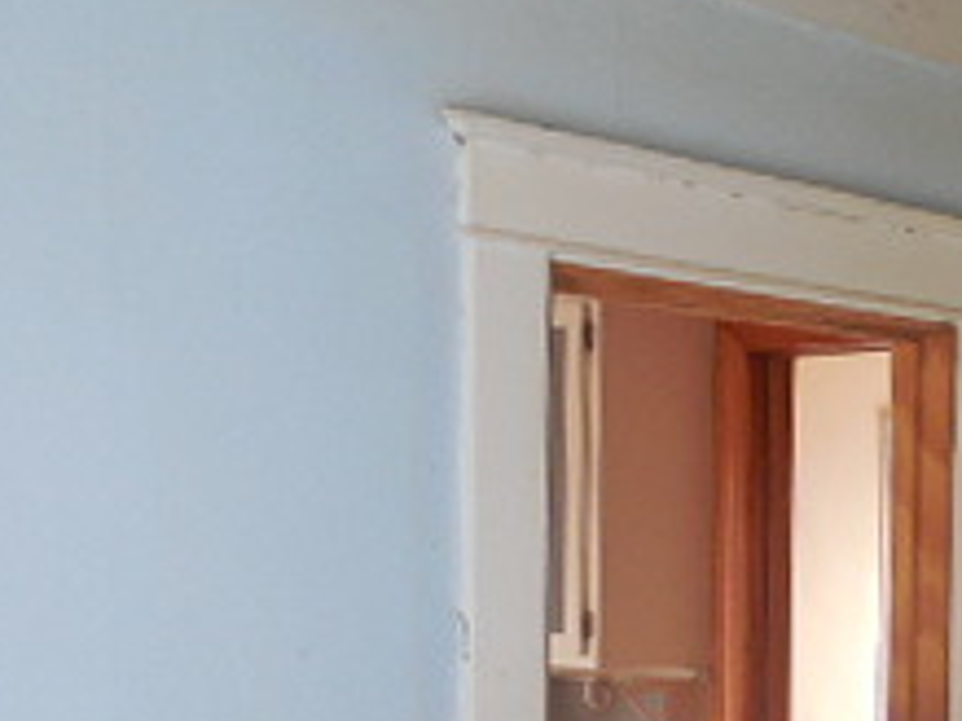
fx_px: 2028
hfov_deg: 22.6
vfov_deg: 19.6
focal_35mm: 73
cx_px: 1379
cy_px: 712
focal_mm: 4.5
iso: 400
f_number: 3.3
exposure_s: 1/25
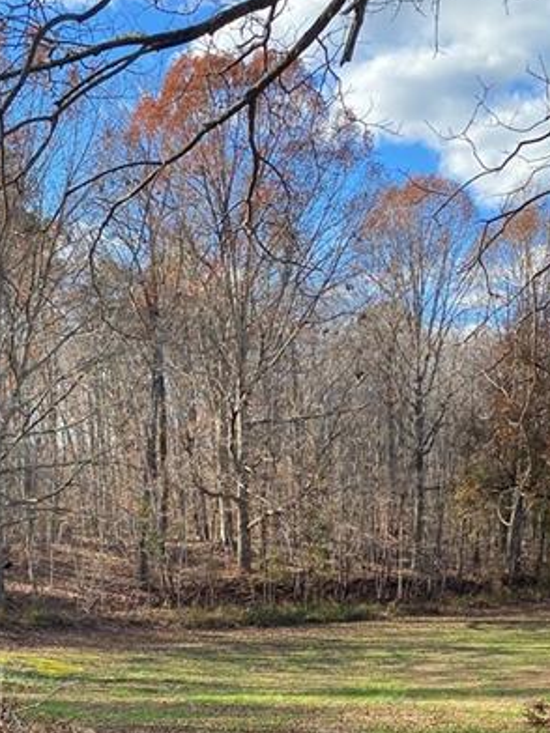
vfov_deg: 35.3
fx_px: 1080
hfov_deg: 28.5
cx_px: 337
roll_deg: +0.8
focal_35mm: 51
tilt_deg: -5.4
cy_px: 658
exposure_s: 1/778
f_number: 1.8
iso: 32
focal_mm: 4.25
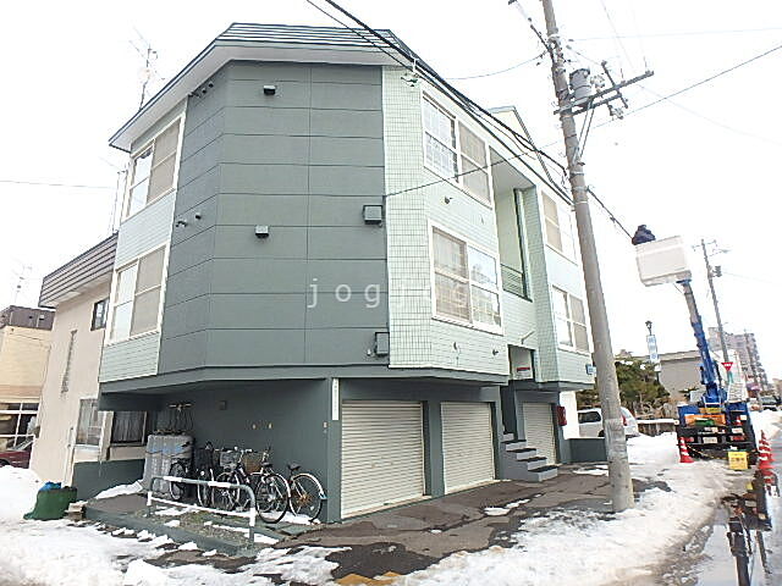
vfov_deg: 63.4
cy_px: 293
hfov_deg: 79.0
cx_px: 391
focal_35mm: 21
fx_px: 474
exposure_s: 1/250
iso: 200
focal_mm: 3.7
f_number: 3.5
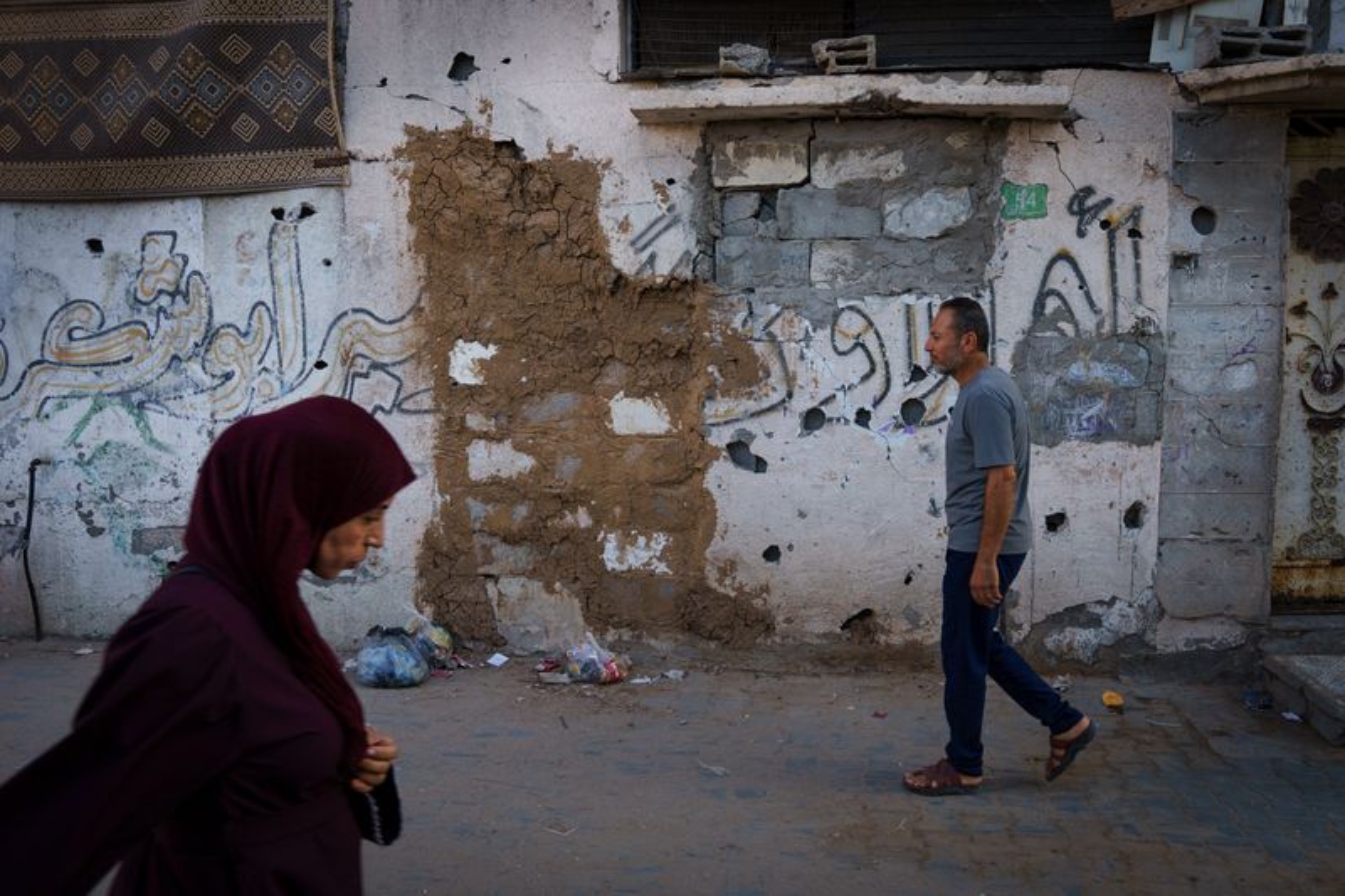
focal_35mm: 29
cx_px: 760
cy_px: 401
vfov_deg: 45.2
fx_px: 1074
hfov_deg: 63.9
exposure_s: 1/250
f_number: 6.3
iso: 500
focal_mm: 25.1
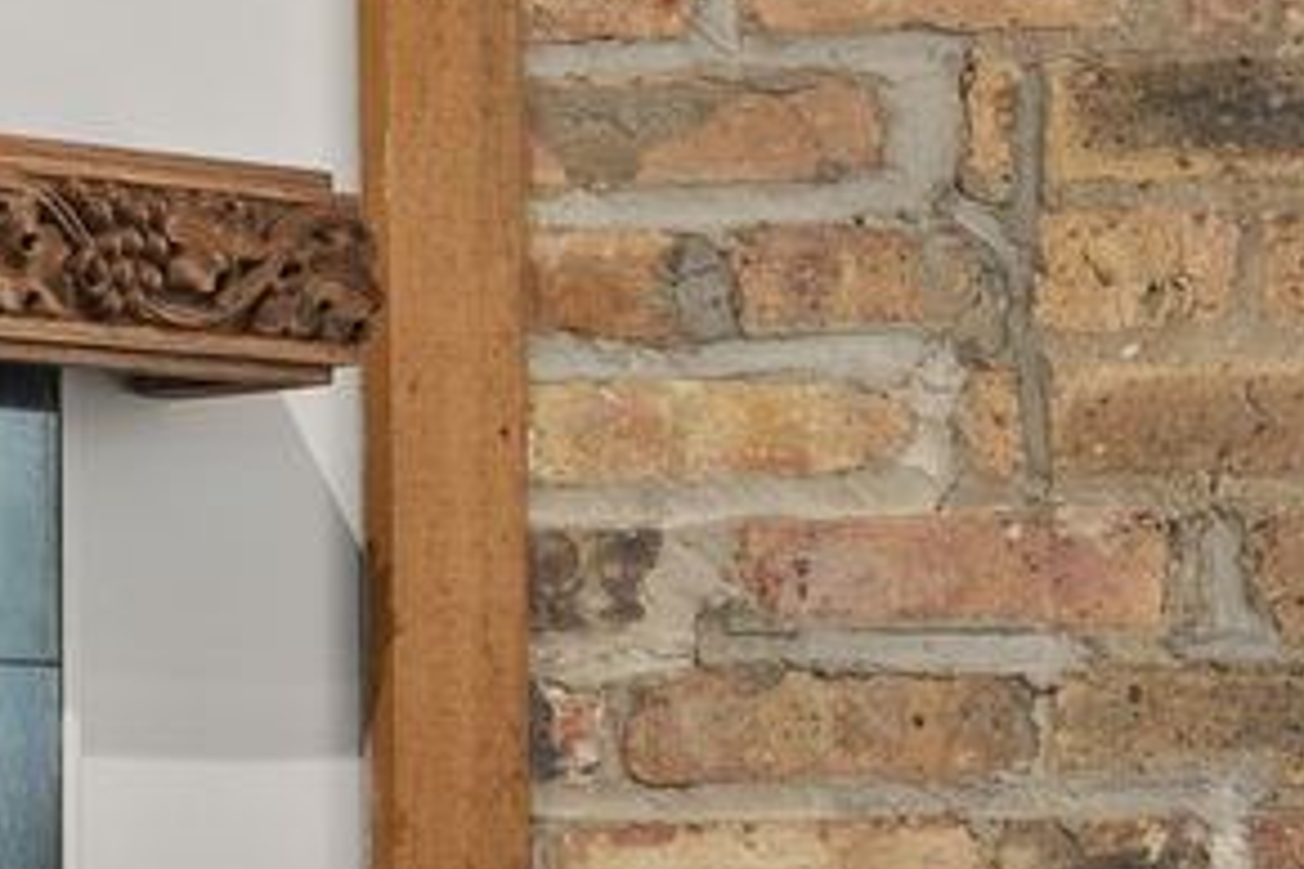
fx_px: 6049
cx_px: -1185
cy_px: 1492
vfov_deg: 8.0
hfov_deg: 11.3
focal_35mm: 167
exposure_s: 1/1.25
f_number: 11
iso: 400
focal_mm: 20
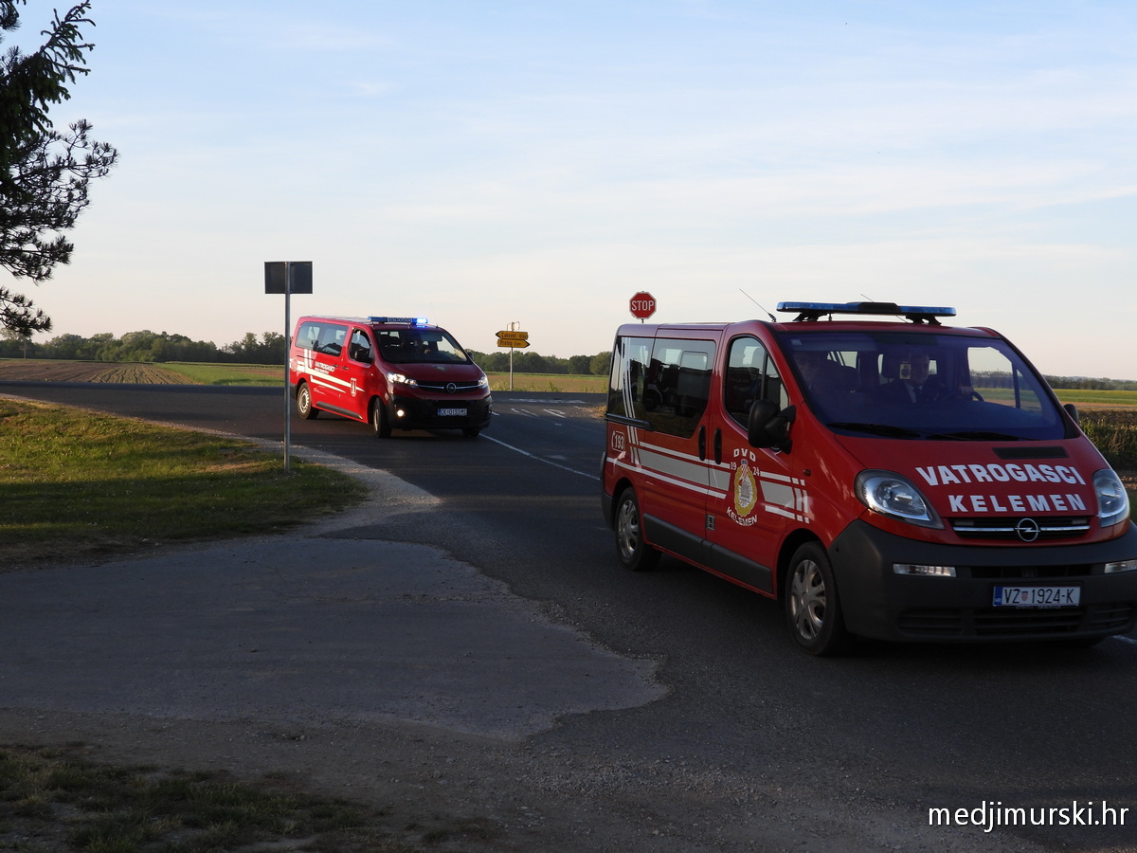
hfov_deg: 42.9
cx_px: 568
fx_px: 1445
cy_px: 426
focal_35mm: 44
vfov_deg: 32.9
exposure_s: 1/320
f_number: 3.2
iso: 100
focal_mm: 7.9
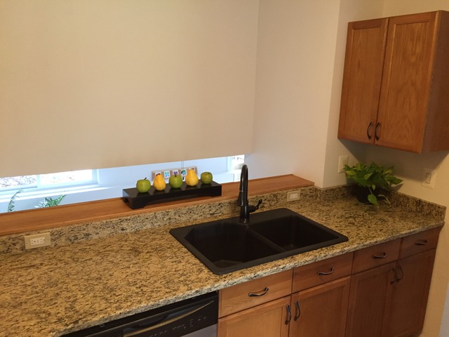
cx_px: 224
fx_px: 376
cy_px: 168
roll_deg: -2.1
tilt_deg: -14.2
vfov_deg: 48.2
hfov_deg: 61.7
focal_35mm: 29
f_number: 2.2
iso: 160
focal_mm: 4.15
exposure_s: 1/30
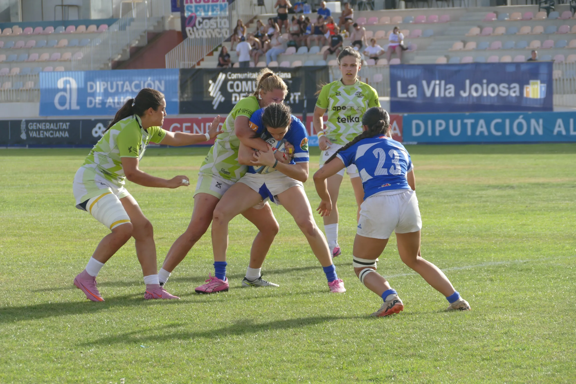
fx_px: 2976
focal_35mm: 186
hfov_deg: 11.1
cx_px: 288
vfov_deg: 7.4
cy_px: 192
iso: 125
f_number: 4
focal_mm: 67.72
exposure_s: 1/640
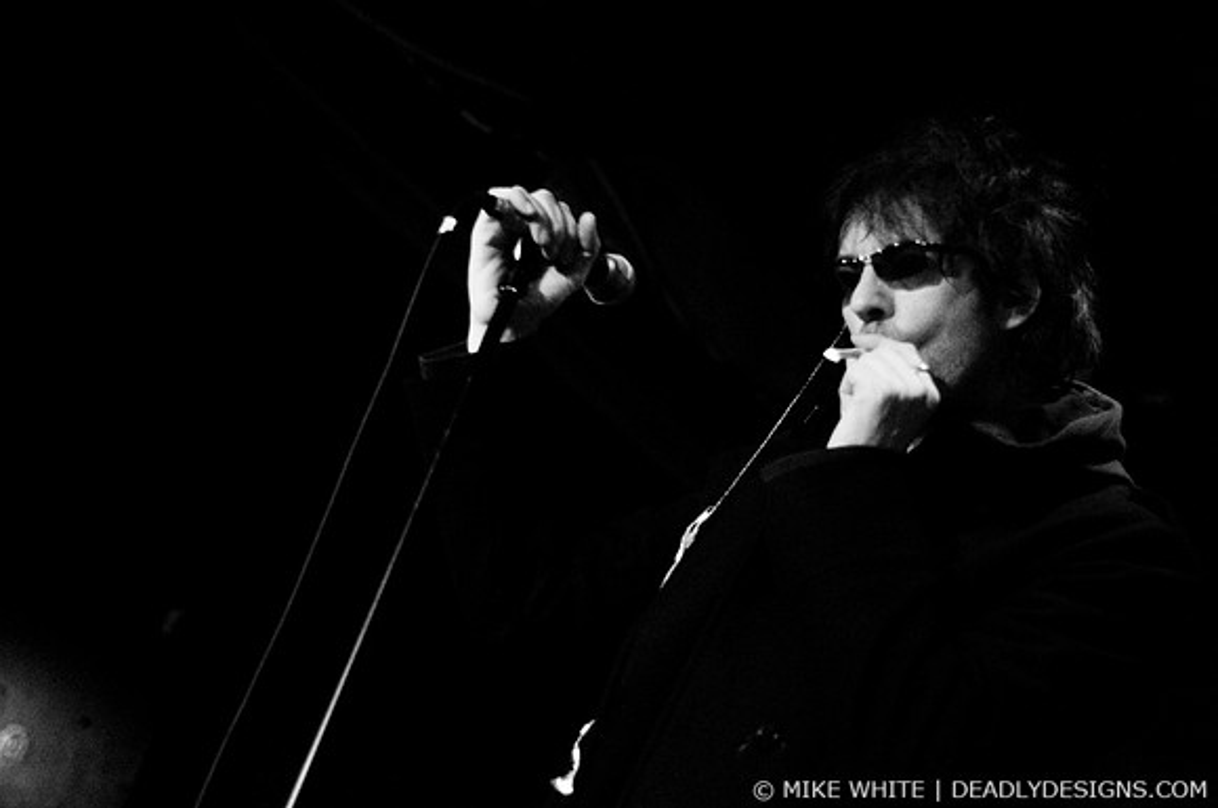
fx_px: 2534
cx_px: 609
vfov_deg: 18.1
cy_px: 404
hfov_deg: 27.0
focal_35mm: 75
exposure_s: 1/50
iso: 1600
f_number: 1.8
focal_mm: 50
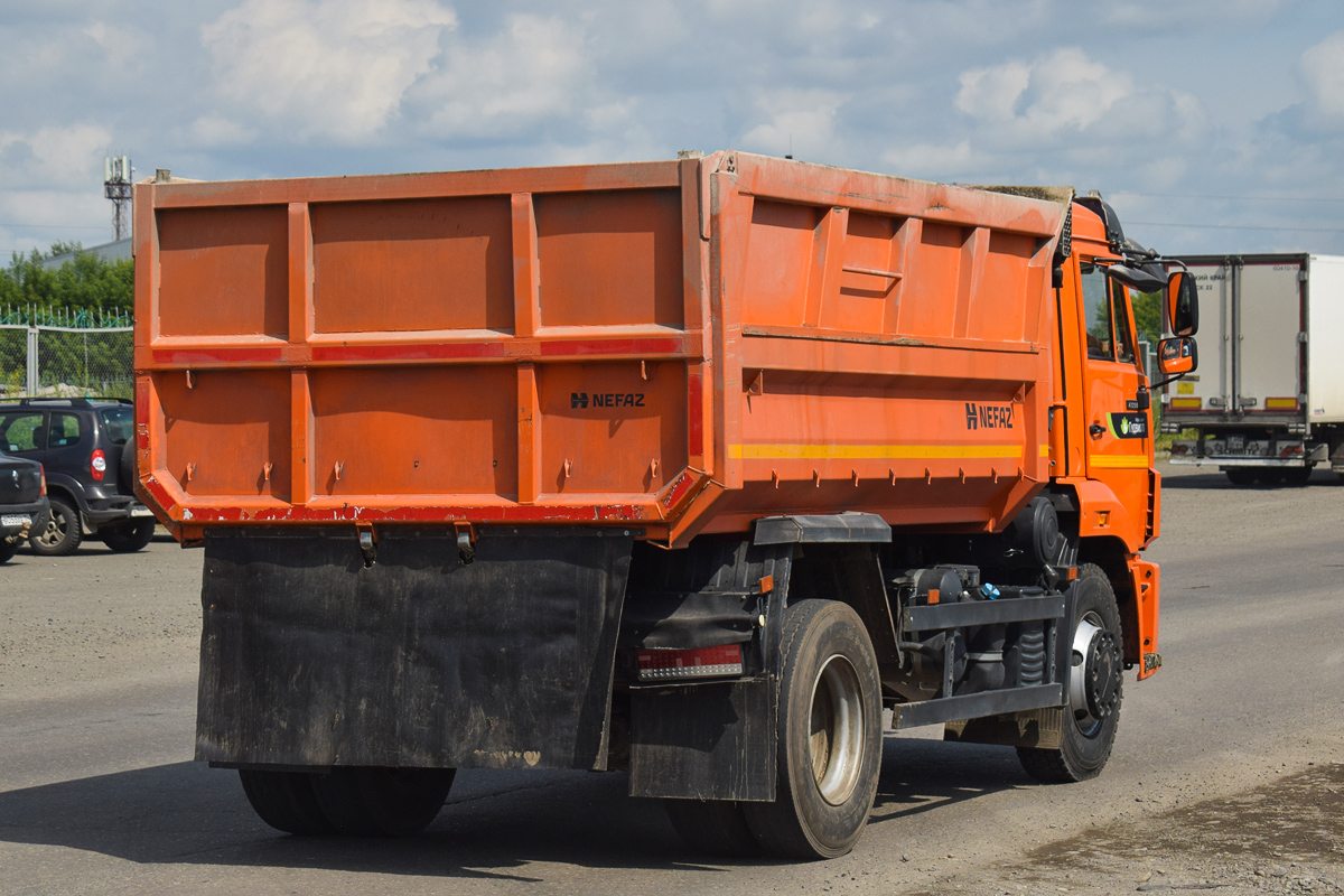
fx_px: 3080
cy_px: 448
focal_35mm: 82
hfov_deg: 24.6
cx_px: 672
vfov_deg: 16.6
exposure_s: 1/1250
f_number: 7.1
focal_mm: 55
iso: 200
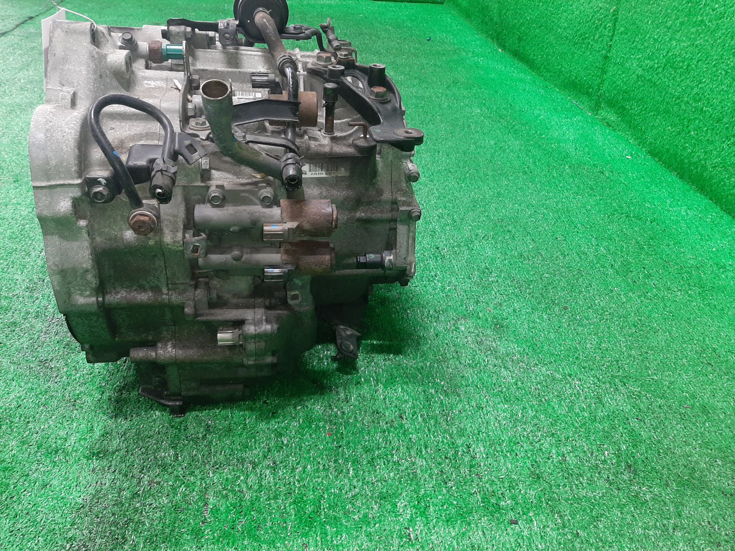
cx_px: 368
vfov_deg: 53.1
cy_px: 276
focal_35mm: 26
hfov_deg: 67.3
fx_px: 552
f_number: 1.7
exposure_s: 1/50
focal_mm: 3.93
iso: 161
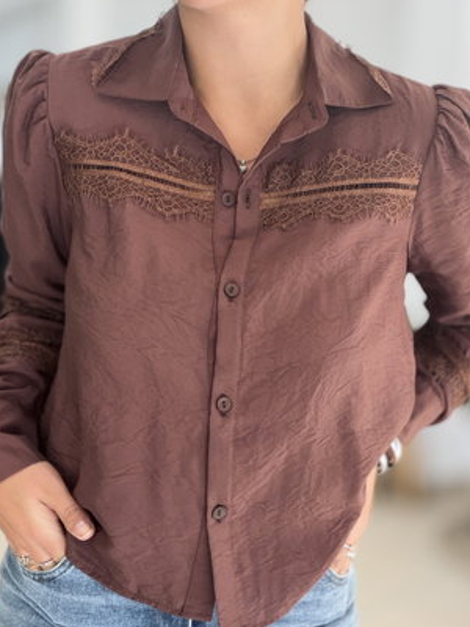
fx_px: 724
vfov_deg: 46.8
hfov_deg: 35.9
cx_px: 274
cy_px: 327
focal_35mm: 40
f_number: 1.9
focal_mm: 2.71
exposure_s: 1/121
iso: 64
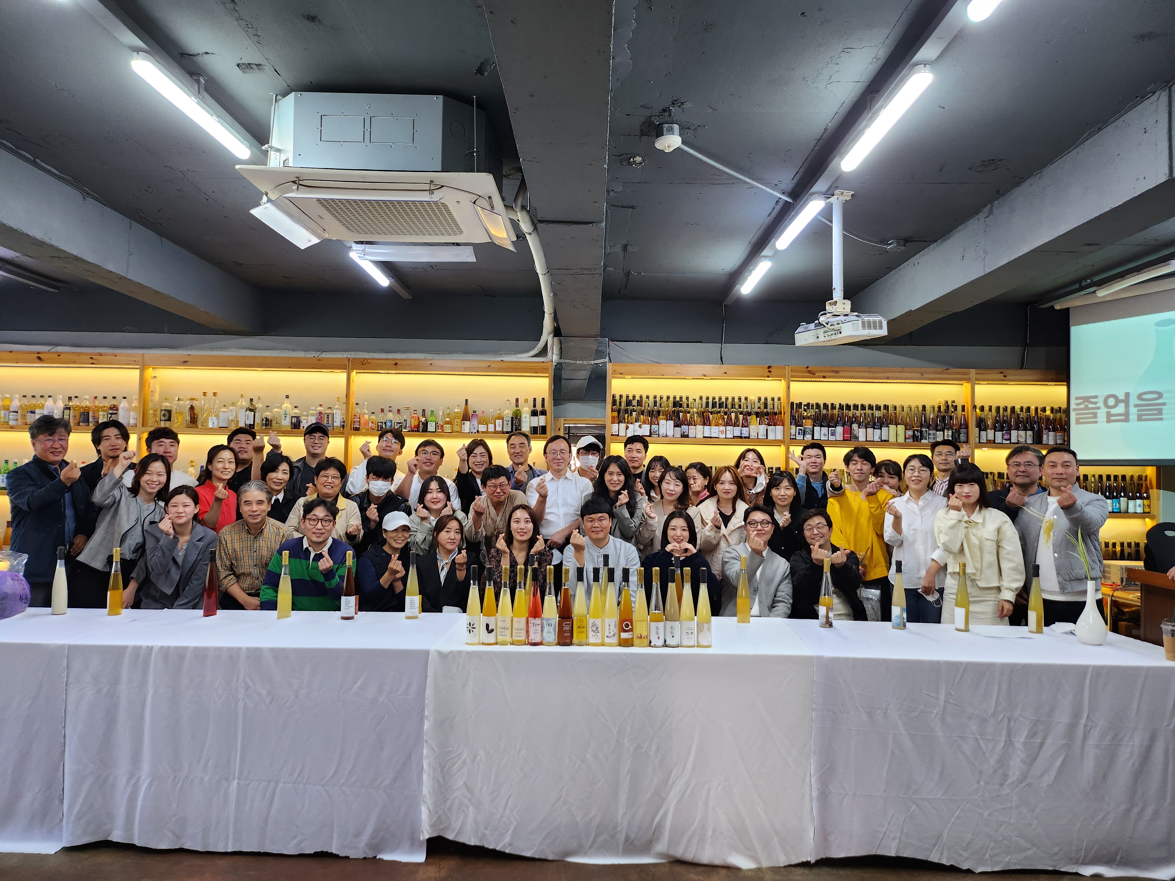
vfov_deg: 56.8
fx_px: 815
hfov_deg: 71.6
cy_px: 440
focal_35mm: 24
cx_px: 588
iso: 160
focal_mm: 5
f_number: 1.8
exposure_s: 1/120
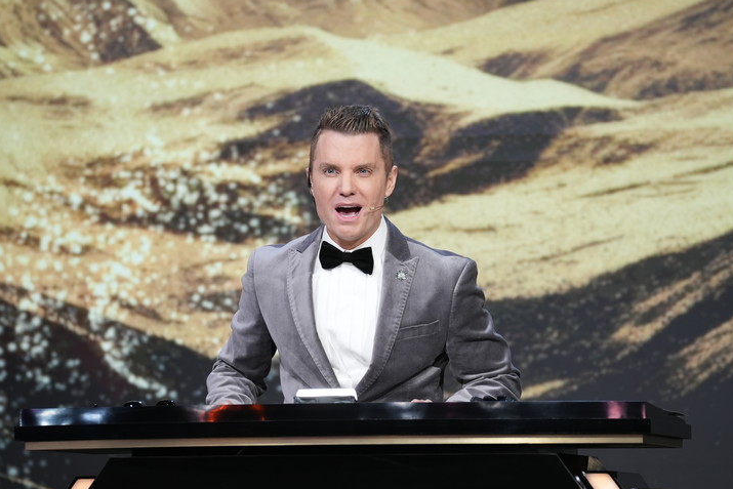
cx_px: 368
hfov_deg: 7.1
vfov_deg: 4.7
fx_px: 5906
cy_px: 244
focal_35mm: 290
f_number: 3.2
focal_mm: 192
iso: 800
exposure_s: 1/320
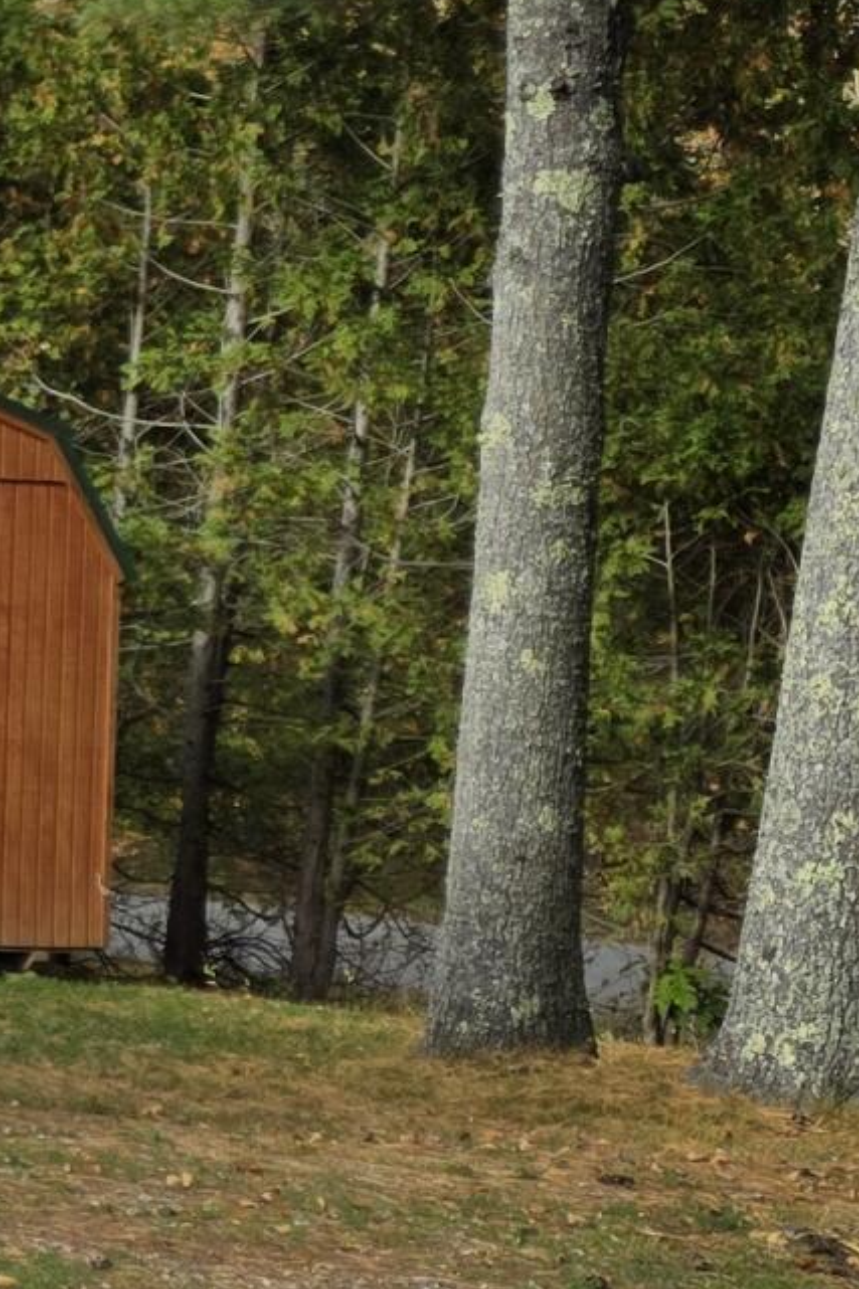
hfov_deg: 10.7
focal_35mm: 112
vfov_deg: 18.3
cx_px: -1112
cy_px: 625
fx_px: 4011
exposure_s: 1/1704
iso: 80
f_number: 1.7
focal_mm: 6.3
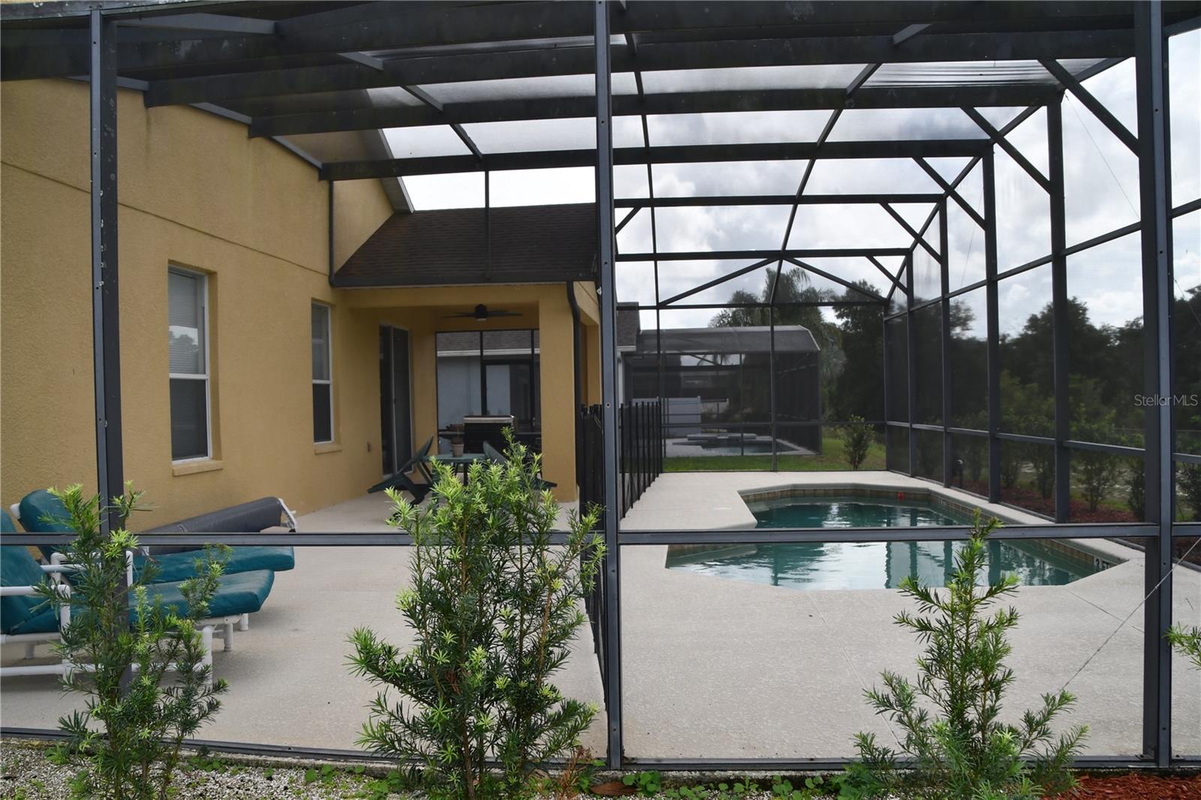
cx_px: 600
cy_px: 400
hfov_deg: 67.4
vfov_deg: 47.9
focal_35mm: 27
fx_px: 901
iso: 125
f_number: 8
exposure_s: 1/250
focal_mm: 18
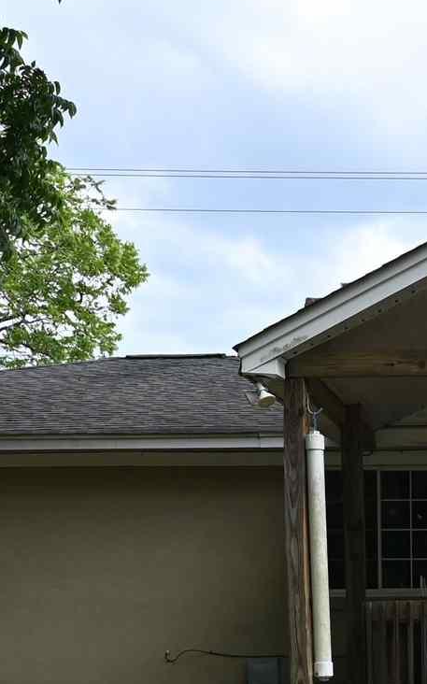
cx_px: 537
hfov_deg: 16.1
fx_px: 1435
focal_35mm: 77
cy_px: 762
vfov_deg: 24.9
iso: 100
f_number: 6.3
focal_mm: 12
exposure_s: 1/250
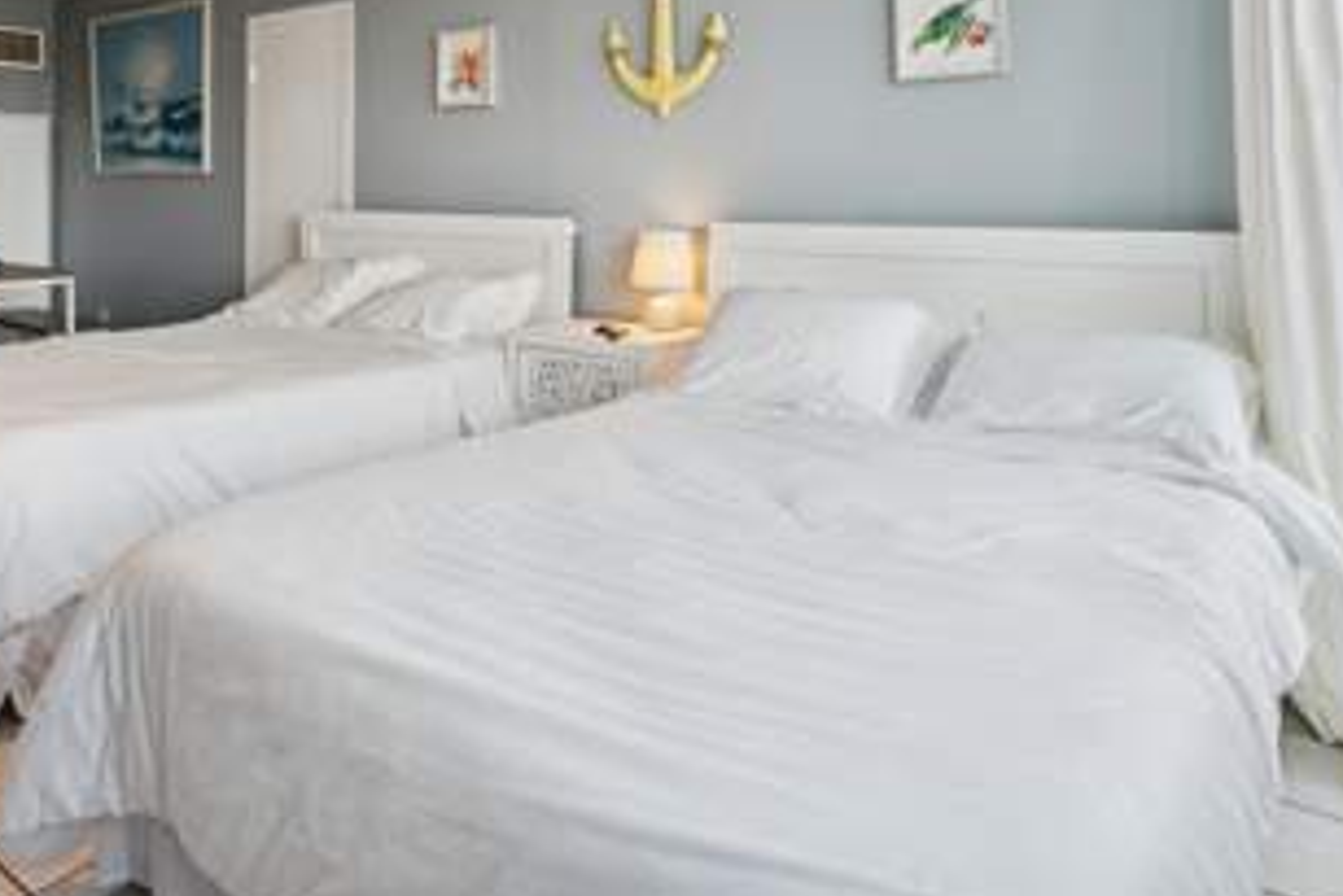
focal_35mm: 25
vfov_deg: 49.3
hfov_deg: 71.4
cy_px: 223
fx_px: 933
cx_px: 634
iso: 100
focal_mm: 16
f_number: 10
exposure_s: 1/8
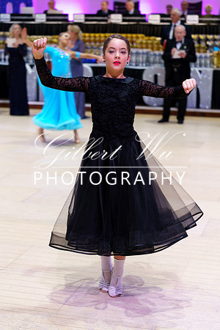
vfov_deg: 28.8
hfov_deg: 19.5
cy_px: 165
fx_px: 642
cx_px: 110
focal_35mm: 70
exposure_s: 1/100
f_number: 2.8
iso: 640
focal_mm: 70
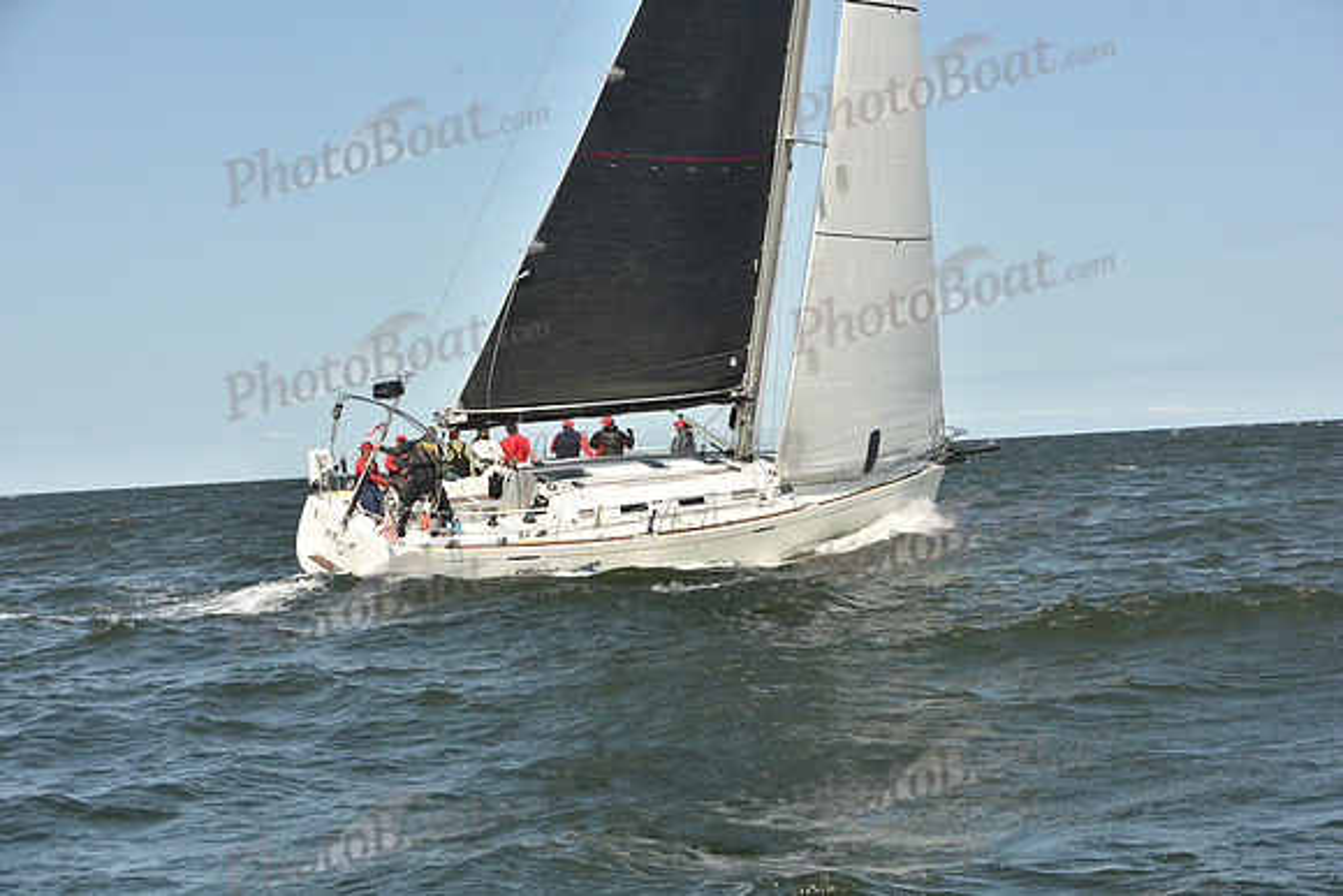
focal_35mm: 70
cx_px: 672
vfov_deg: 19.5
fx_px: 2612
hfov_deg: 28.8
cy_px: 448
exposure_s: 1/800
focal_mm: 70
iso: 250
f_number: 9
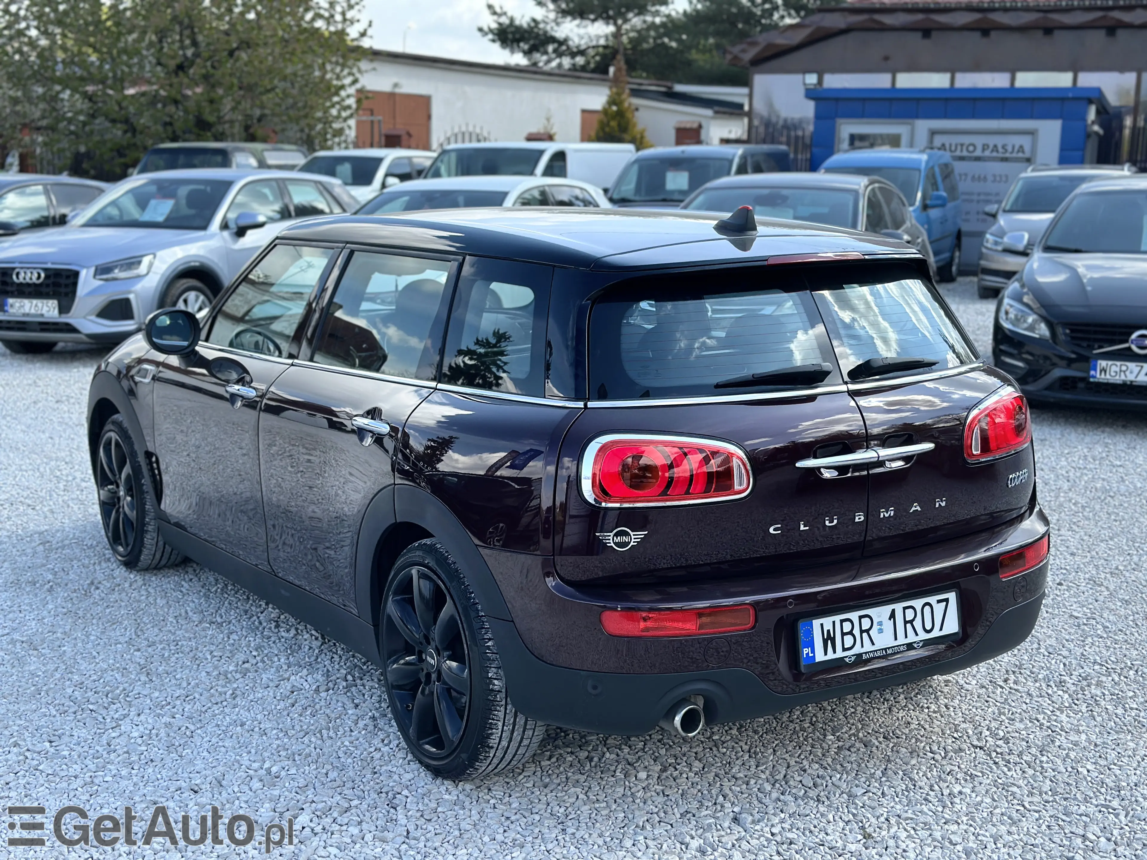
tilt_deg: -9.3
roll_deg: -1.0
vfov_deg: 30.3
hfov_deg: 39.7
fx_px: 1590
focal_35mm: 48
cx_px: 574
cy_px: 430
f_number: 1.78
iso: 80
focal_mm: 6.86
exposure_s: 1/1453
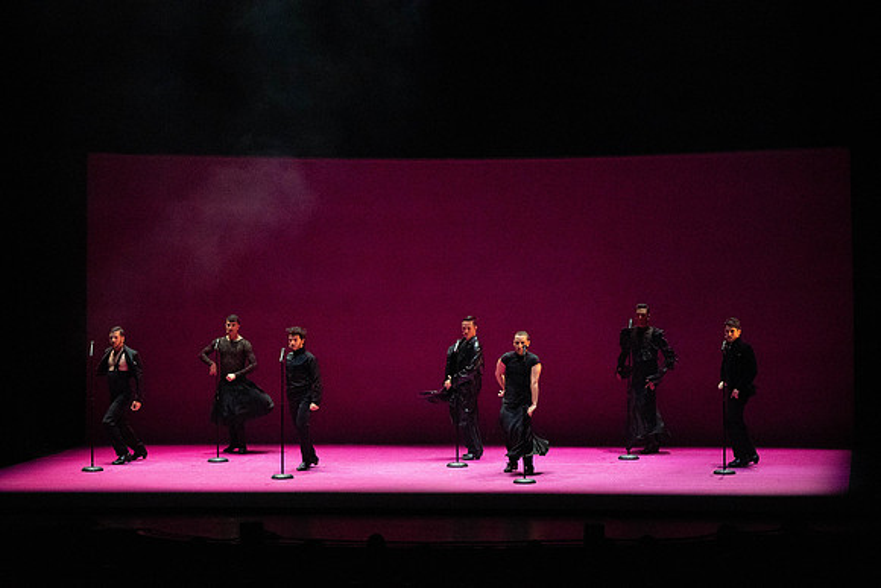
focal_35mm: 125
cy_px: 294
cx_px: 440
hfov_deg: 16.4
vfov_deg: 11.0
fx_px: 3060
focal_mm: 125
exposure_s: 1/320
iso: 25600
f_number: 7.1
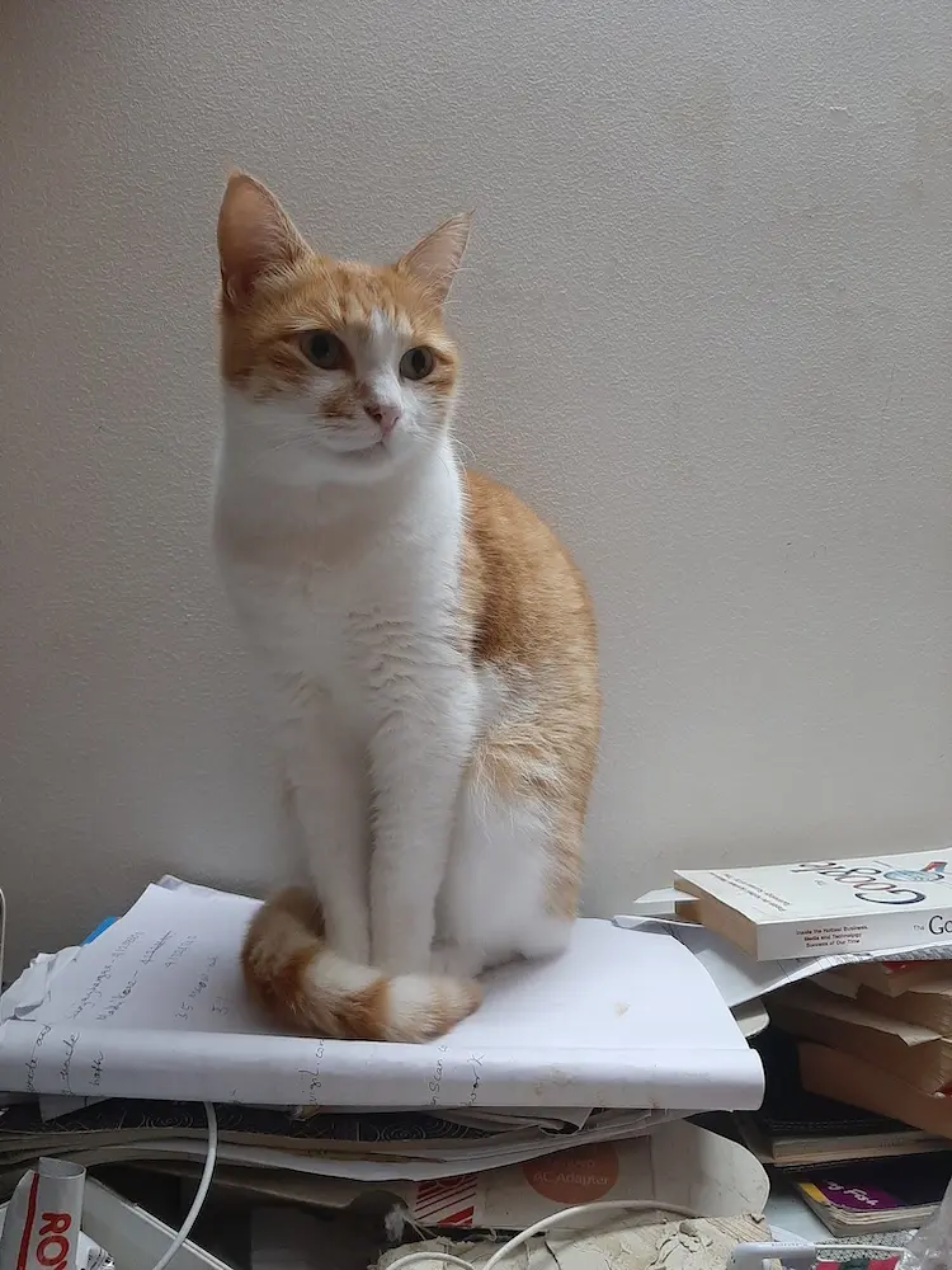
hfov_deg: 53.1
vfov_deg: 67.3
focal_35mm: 26
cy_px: 635
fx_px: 953
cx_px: 476
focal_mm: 3.93
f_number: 1.7
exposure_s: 1/33
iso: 200
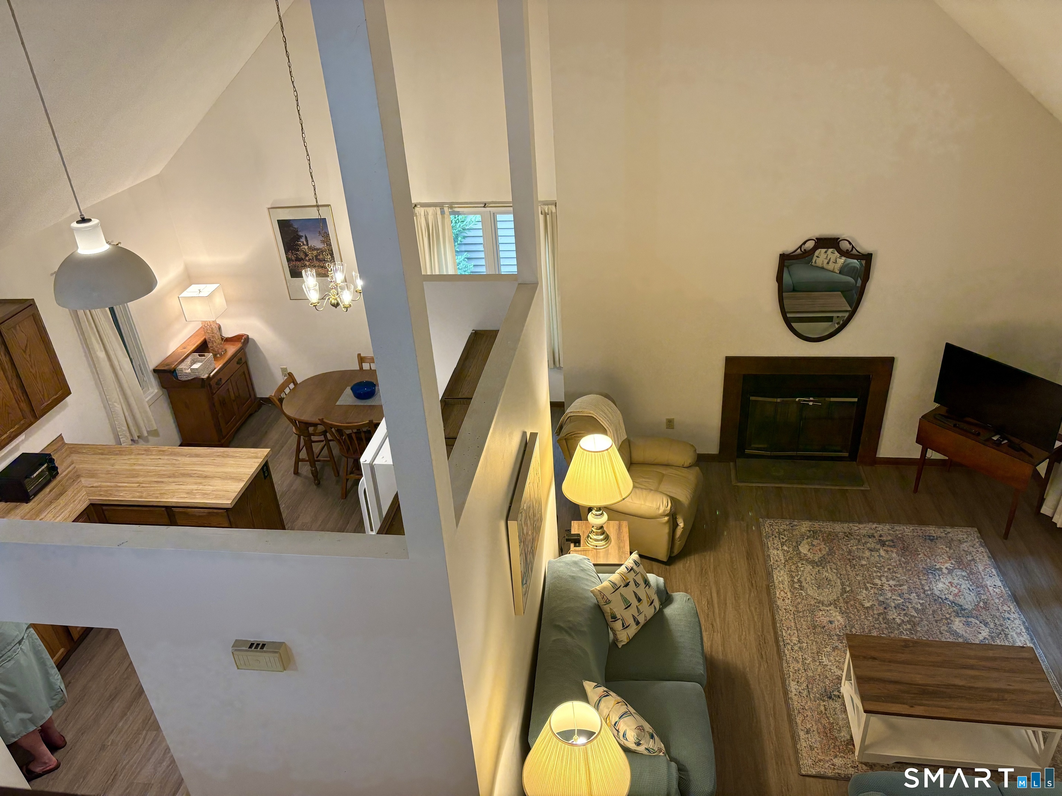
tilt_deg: -30.1
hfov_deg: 67.3
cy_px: 398
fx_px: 798
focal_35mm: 26
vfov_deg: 53.1
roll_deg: +4.2
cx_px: 531
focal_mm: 5.96
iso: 125
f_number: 1.6
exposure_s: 1/60
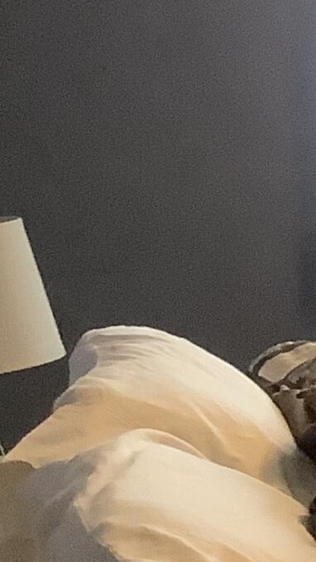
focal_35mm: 150
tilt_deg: -6.7
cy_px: 298
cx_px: 1213
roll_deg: +0.9
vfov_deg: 14.3
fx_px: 2233
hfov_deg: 6.6
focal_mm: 3.3
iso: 200
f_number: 2.4
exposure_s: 1/60
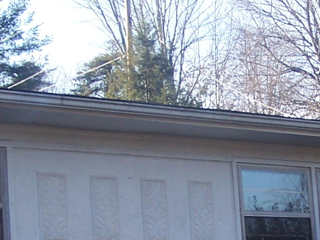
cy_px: 180
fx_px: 1248
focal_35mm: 135
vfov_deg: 11.0
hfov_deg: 14.4
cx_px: 327
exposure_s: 1/320
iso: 80
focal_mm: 6.3
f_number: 2.8
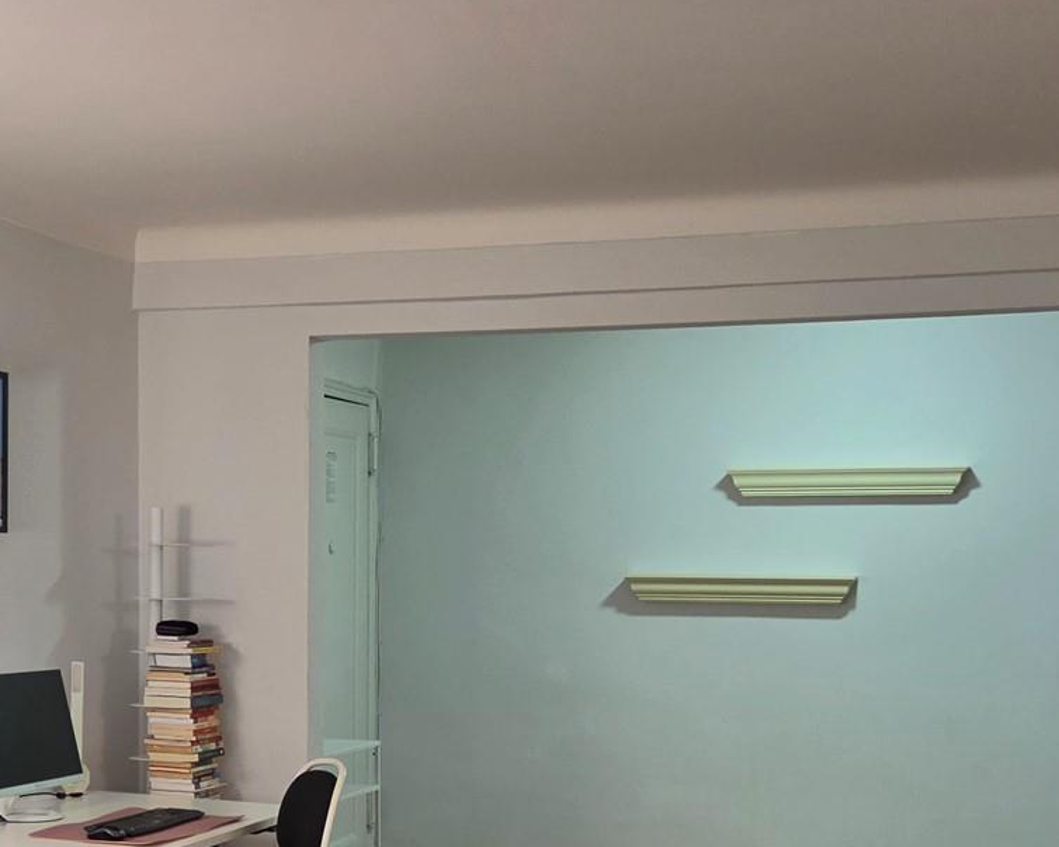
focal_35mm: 61
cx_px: 393
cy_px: 712
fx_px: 1912
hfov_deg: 30.8
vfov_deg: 24.5
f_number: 1.8
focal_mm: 5.4
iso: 250
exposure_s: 1/120
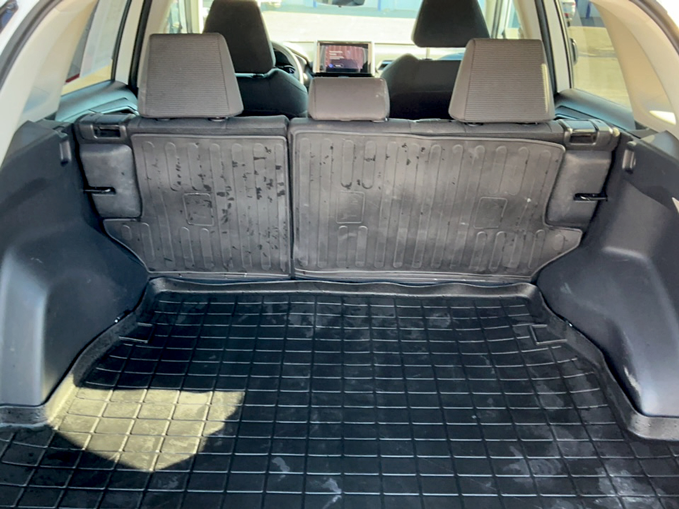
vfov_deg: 46.8
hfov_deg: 60.0
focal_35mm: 30
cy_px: 254
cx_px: 340
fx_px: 588
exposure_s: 1/60
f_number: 1.8
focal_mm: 3
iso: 80
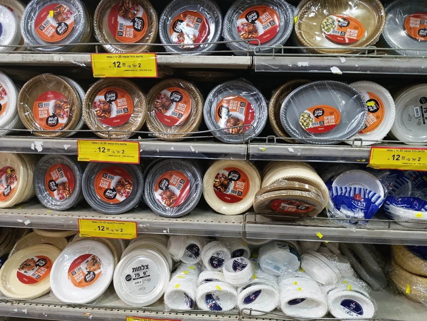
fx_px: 284
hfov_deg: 73.8
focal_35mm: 23
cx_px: 214
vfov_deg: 59.0
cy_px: 160
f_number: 1.65
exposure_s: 1/100
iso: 550
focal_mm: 6.11
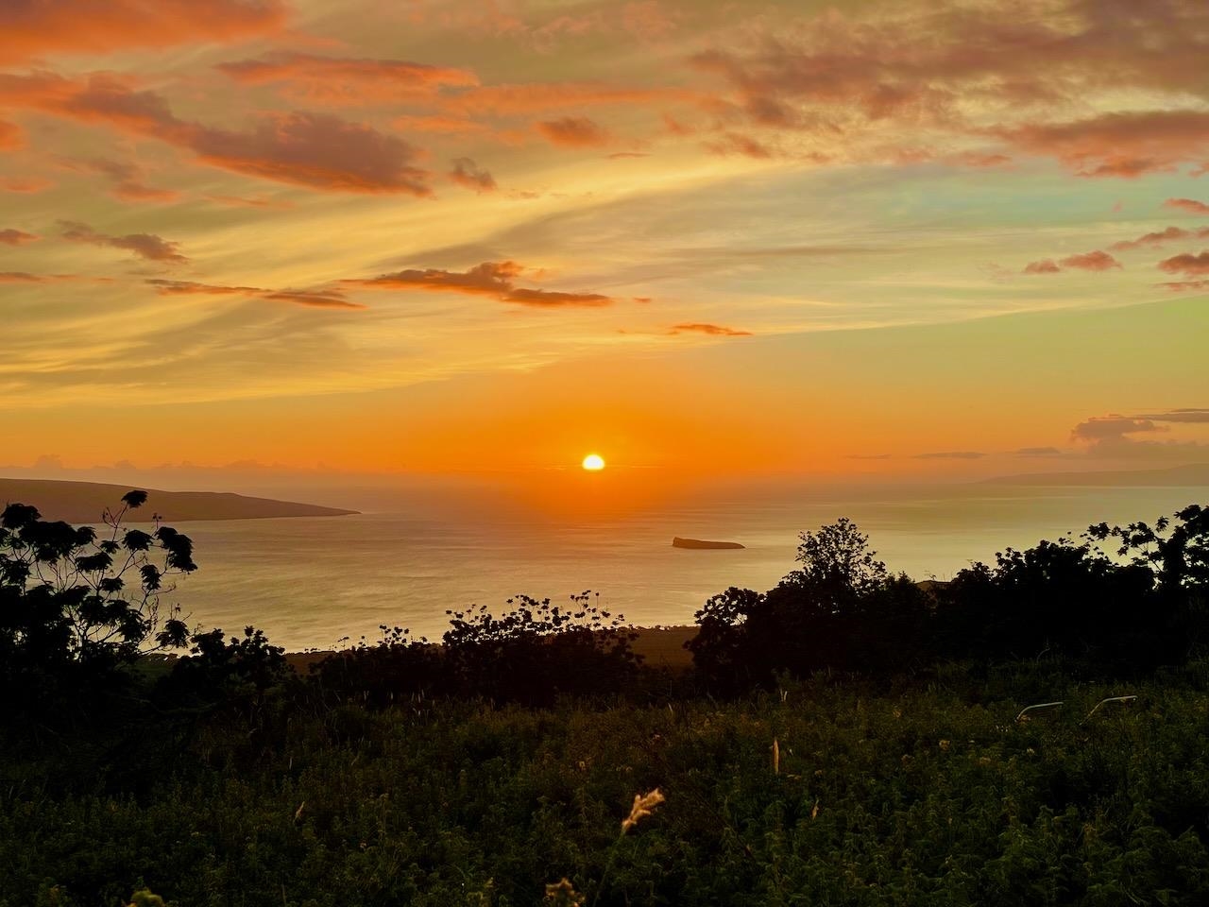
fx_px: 1816
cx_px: 604
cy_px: 454
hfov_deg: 36.8
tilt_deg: +0.5
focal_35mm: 52
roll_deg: +0.5
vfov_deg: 28.0
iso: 25
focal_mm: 6
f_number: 2
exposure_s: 1/600
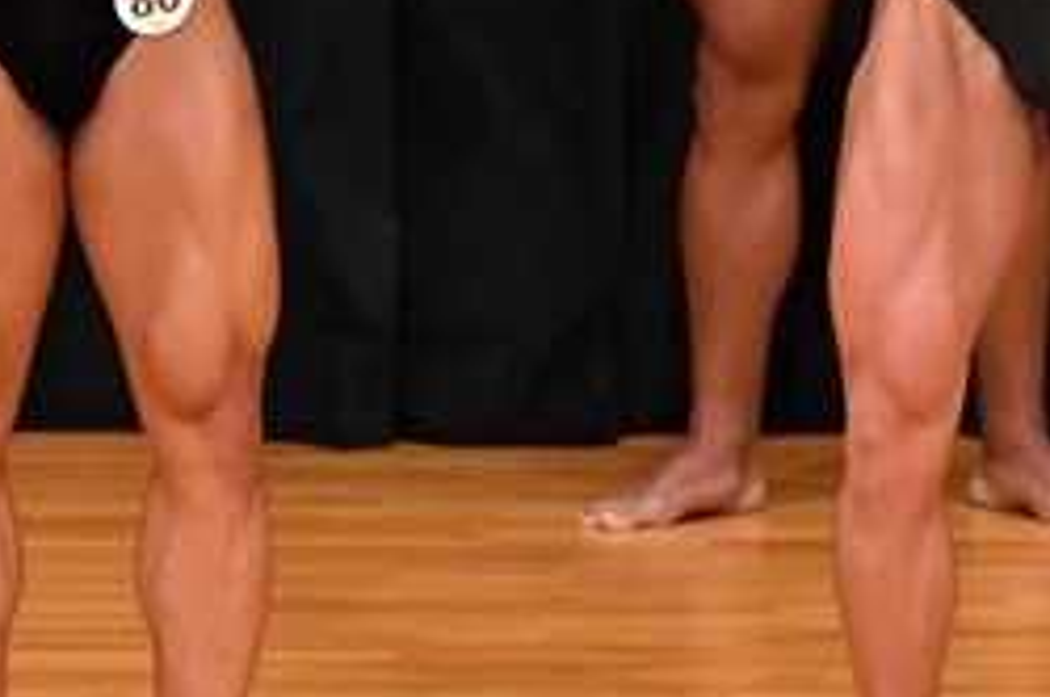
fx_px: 24381
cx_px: -74
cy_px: -17
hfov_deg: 2.5
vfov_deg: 1.6
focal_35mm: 837
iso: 4000
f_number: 5.6
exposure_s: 1/400
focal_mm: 180
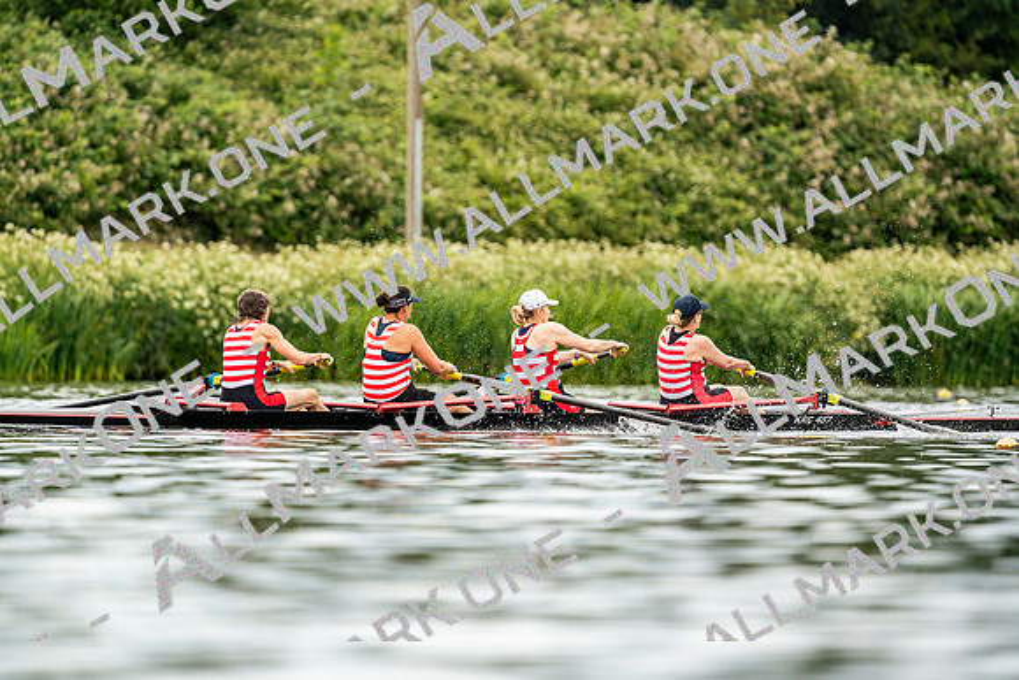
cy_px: 340
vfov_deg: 2.3
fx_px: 16987
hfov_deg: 3.4
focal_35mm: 600
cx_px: 510
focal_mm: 600
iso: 640
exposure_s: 1/2000
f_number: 6.3
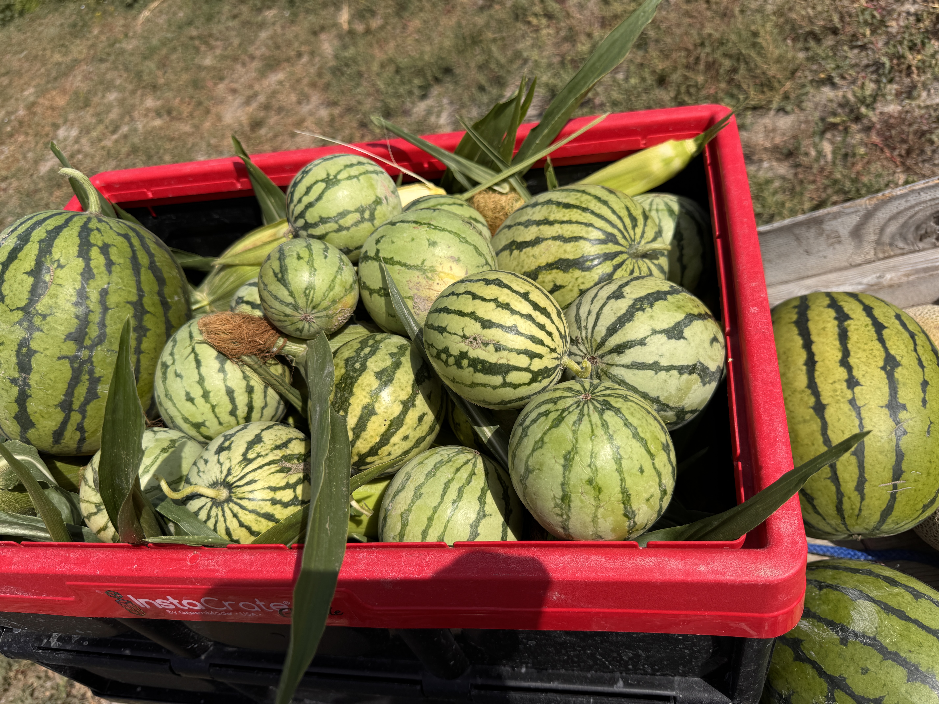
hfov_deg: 71.6
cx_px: 470
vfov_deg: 56.8
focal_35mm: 24
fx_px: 651
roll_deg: +40.7
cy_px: 352
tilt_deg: -44.1
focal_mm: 6.76
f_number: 1.78
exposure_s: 1/5814
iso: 80
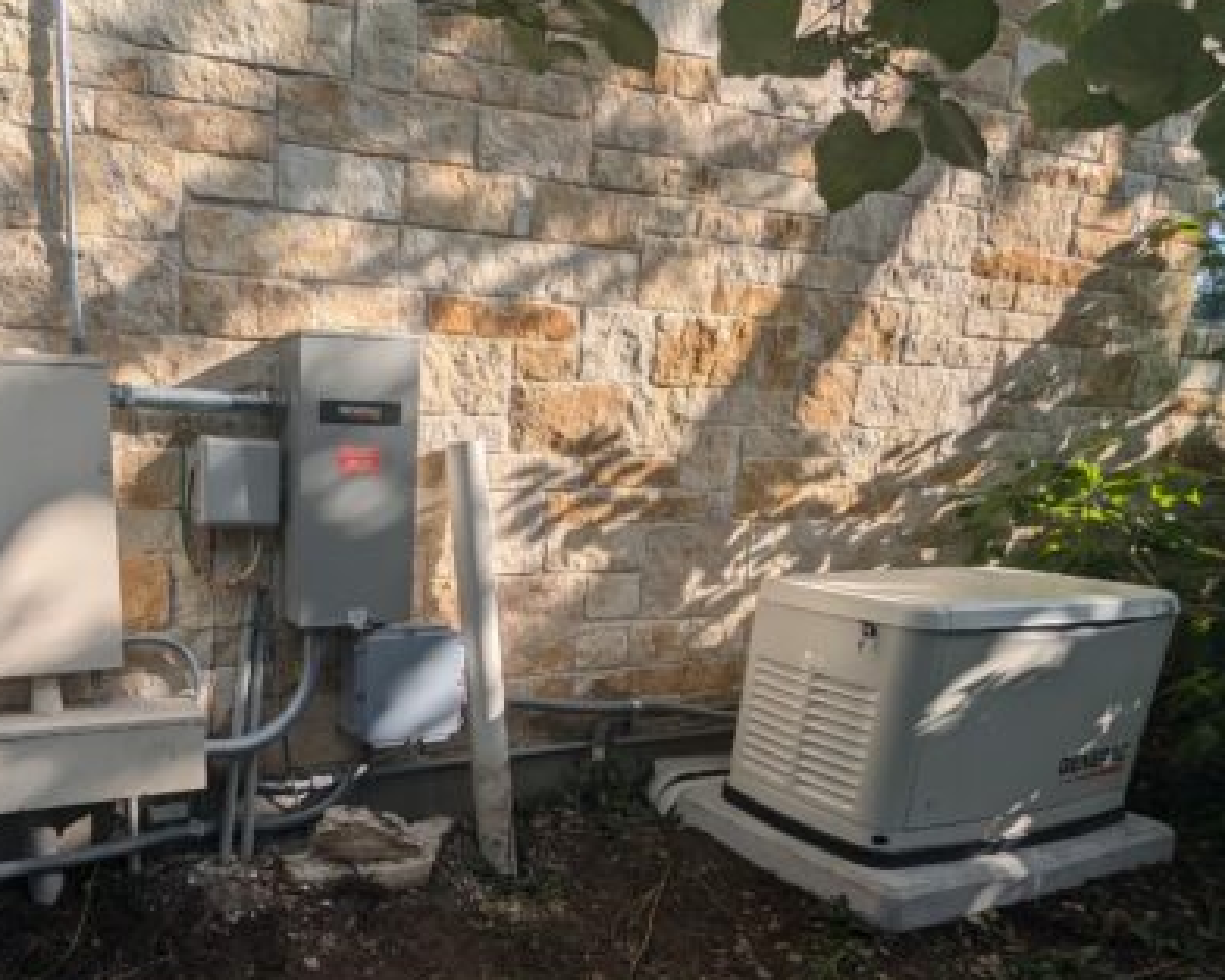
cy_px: 667
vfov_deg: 57.3
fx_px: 870
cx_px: 316
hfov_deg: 66.2
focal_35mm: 24
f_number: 2.2
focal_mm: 2.35
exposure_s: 1/939
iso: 45
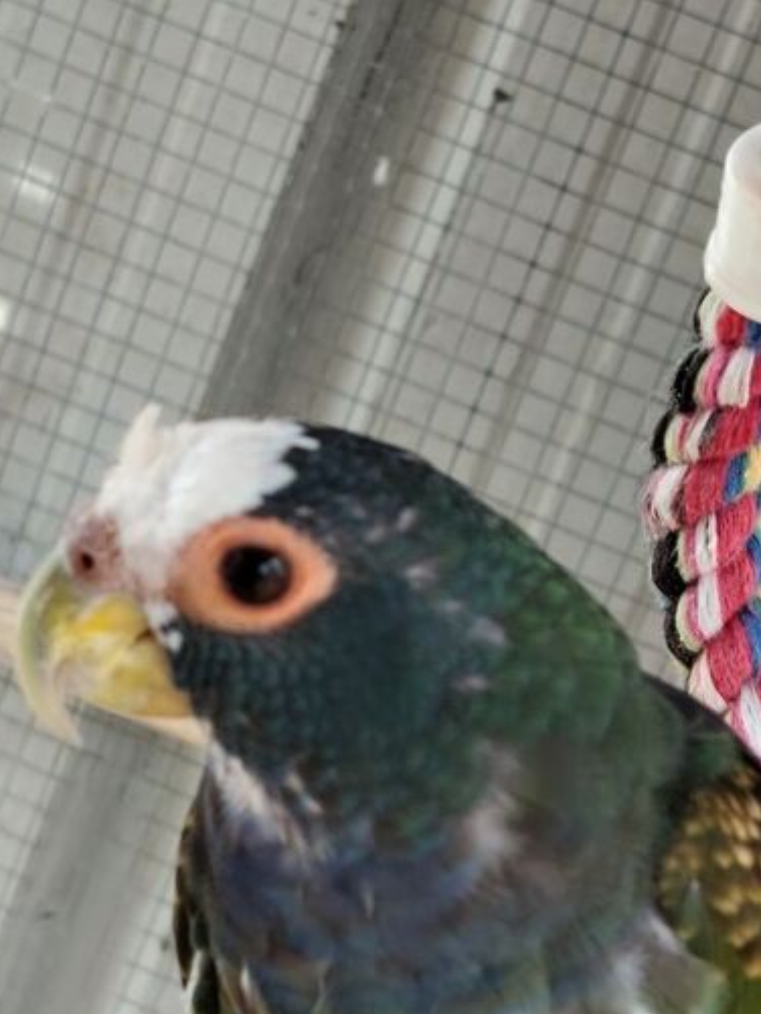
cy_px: 646
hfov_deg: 16.1
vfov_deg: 21.3
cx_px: 407
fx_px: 2696
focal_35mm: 92
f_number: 1.7
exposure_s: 1/100
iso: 111
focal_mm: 5.24
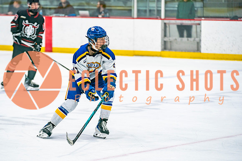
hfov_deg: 11.3
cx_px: 99
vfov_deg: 7.5
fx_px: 1224
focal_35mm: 182
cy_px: 95
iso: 400
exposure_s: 1/640
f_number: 3.2
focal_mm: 145
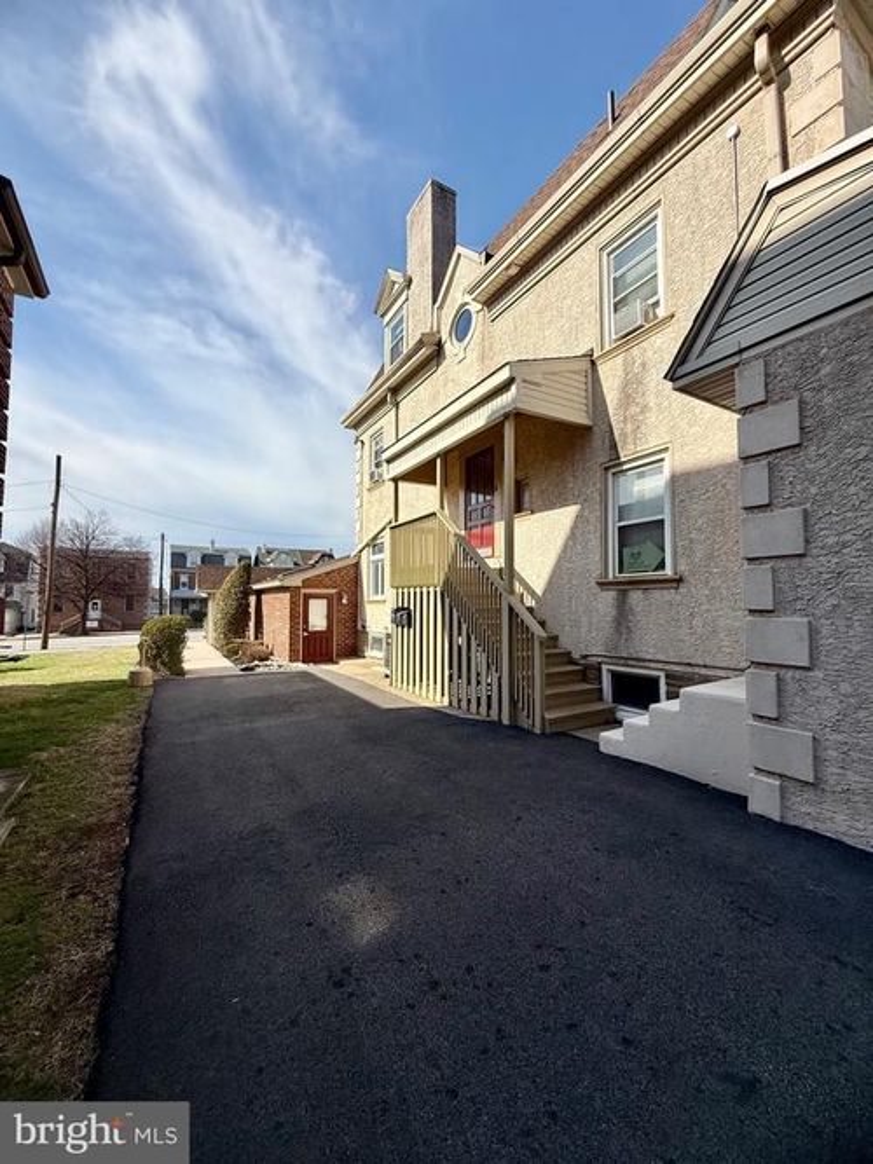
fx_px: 471
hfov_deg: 85.7
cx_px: 436
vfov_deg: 102.1
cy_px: 582
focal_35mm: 14
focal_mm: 2.22
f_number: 2.2
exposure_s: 1/2410
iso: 50
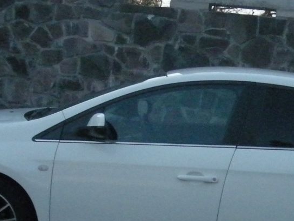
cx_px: 146
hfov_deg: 20.2
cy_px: 176
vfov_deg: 15.2
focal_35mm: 97
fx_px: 824
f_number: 5.7
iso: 800
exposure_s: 1/1035
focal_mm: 5.7
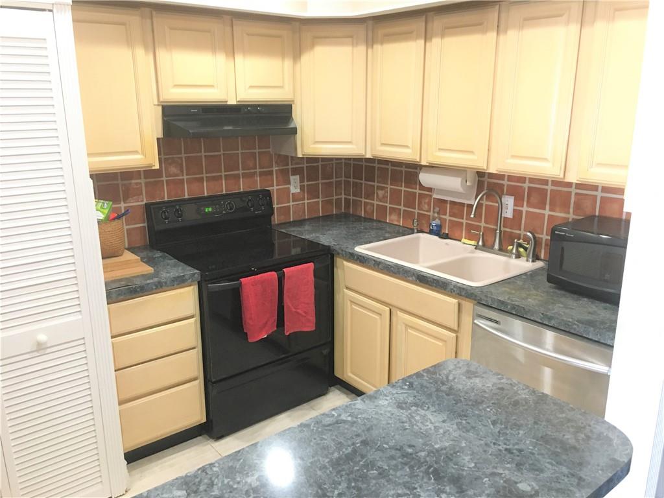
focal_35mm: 29
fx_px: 556
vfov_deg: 48.2
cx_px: 332
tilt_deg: -15.6
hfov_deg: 61.7
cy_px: 249
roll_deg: -0.2
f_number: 2.2
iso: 200
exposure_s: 1/17
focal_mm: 4.15
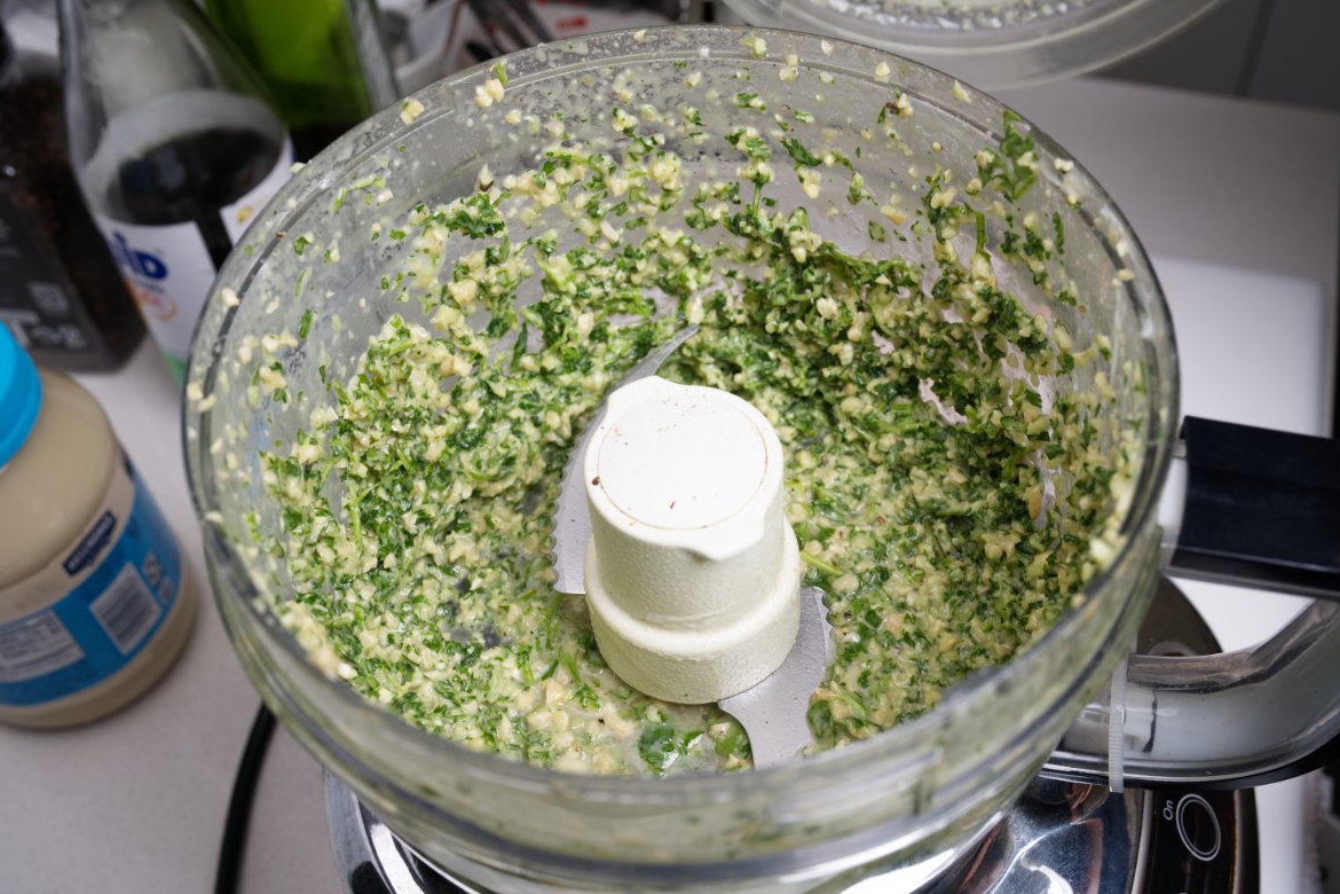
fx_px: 1489
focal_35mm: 40
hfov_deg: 48.5
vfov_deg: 33.4
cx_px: 684
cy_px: 440
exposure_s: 1/160
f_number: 8
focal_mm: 39
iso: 200
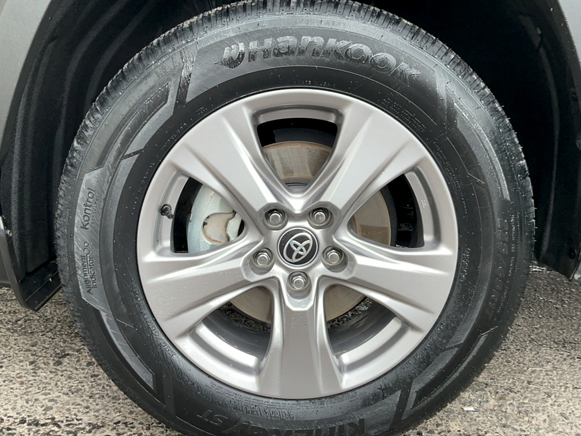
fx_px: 504
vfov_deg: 46.8
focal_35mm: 30
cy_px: 218
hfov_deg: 60.0
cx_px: 290
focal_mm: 3
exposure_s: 1/120
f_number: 1.8
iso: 32
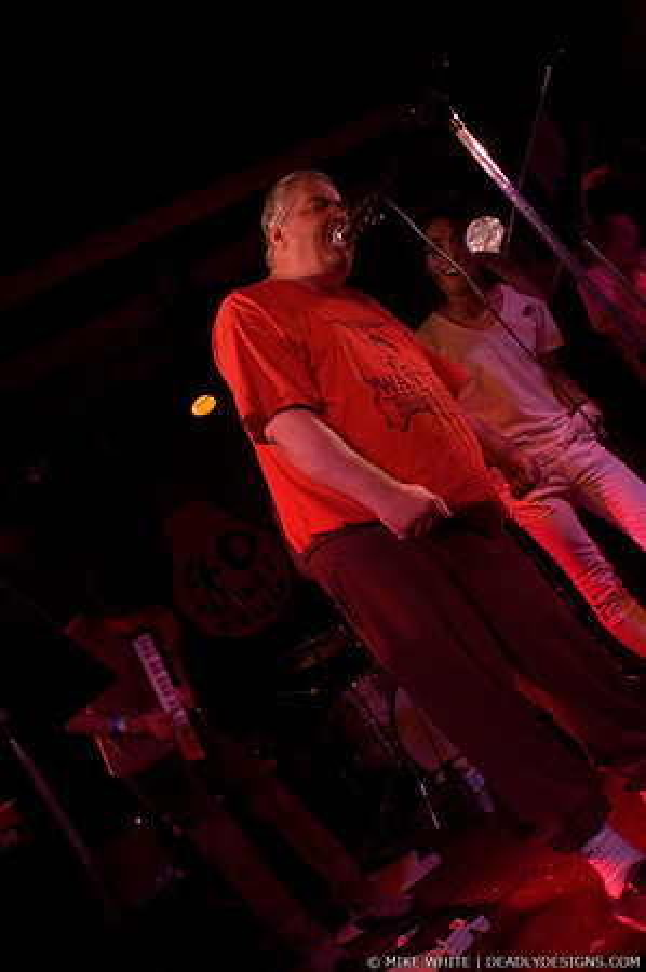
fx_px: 809
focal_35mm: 30
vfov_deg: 62.0
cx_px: 323
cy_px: 486
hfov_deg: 43.5
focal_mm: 20
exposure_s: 1/40
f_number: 2.8
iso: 800
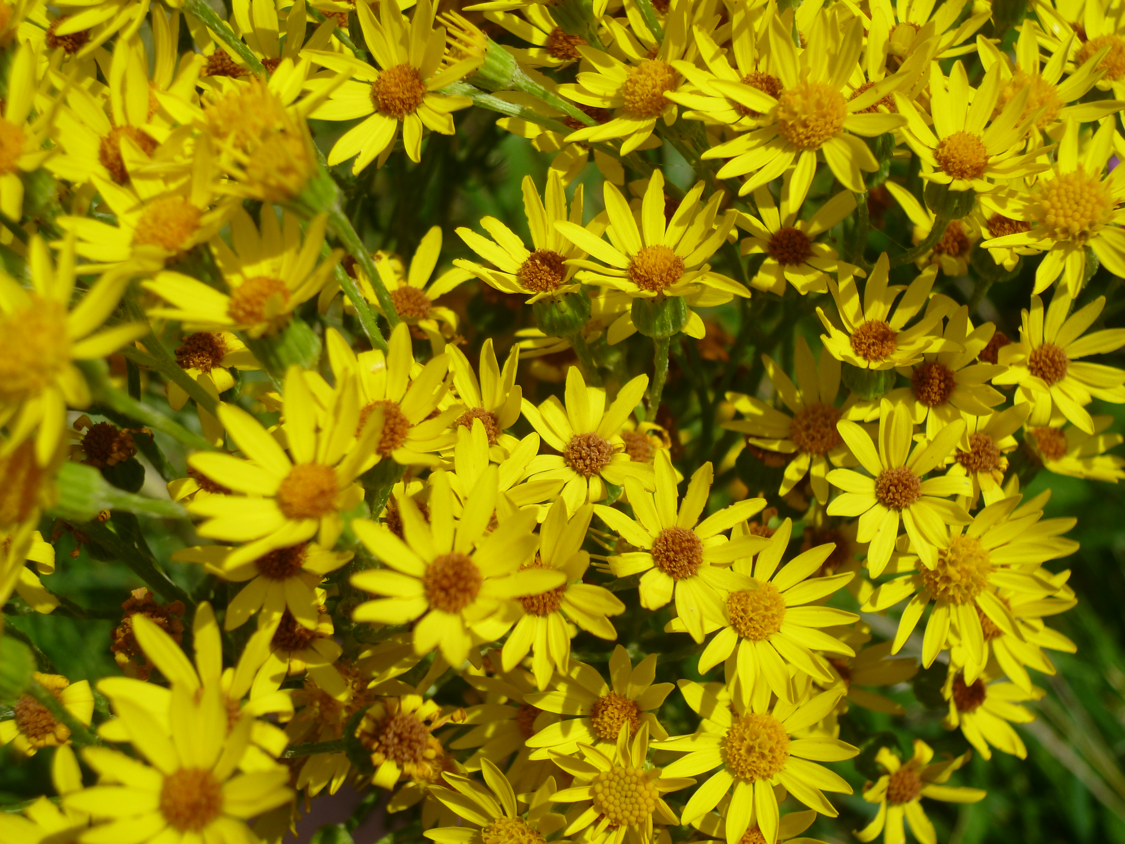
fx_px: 1657
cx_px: 562
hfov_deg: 37.5
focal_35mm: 51
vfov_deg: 28.6
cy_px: 422
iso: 100
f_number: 11
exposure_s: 1/160
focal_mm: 9
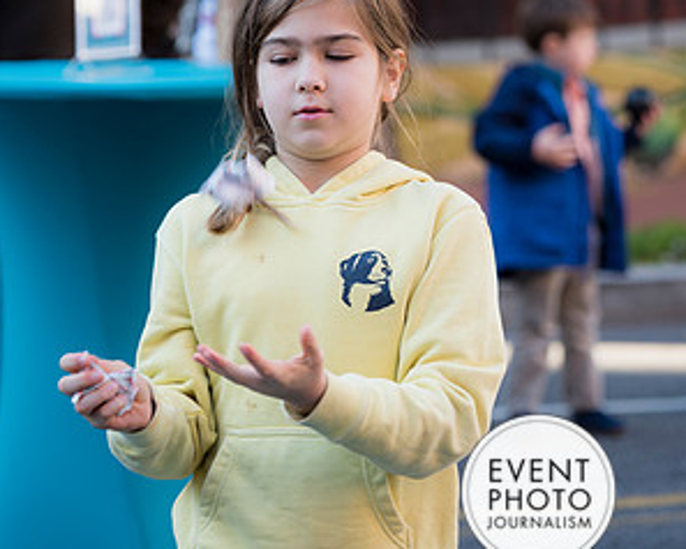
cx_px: 344
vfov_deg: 10.9
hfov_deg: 13.6
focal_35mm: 142
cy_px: 122
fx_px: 2885
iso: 280
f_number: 4
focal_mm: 100
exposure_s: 1/200
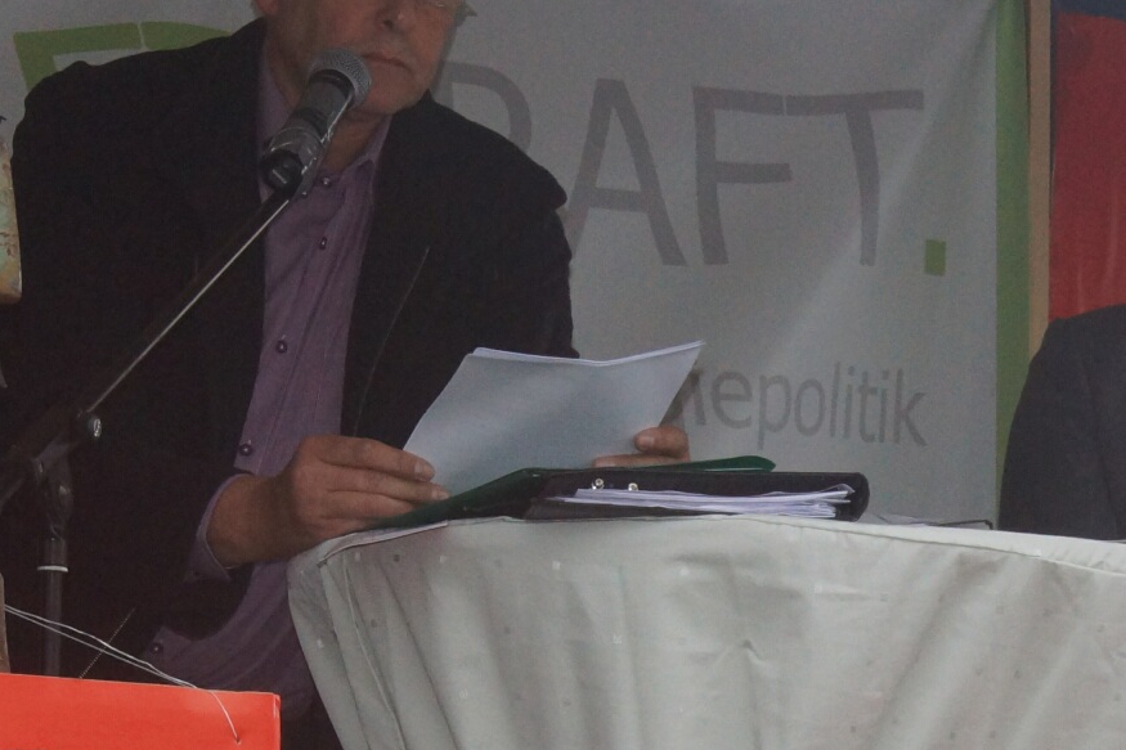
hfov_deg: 9.1
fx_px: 7079
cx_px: 858
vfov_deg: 6.1
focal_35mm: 226
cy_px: 678
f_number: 16
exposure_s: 1/250
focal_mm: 55
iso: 800
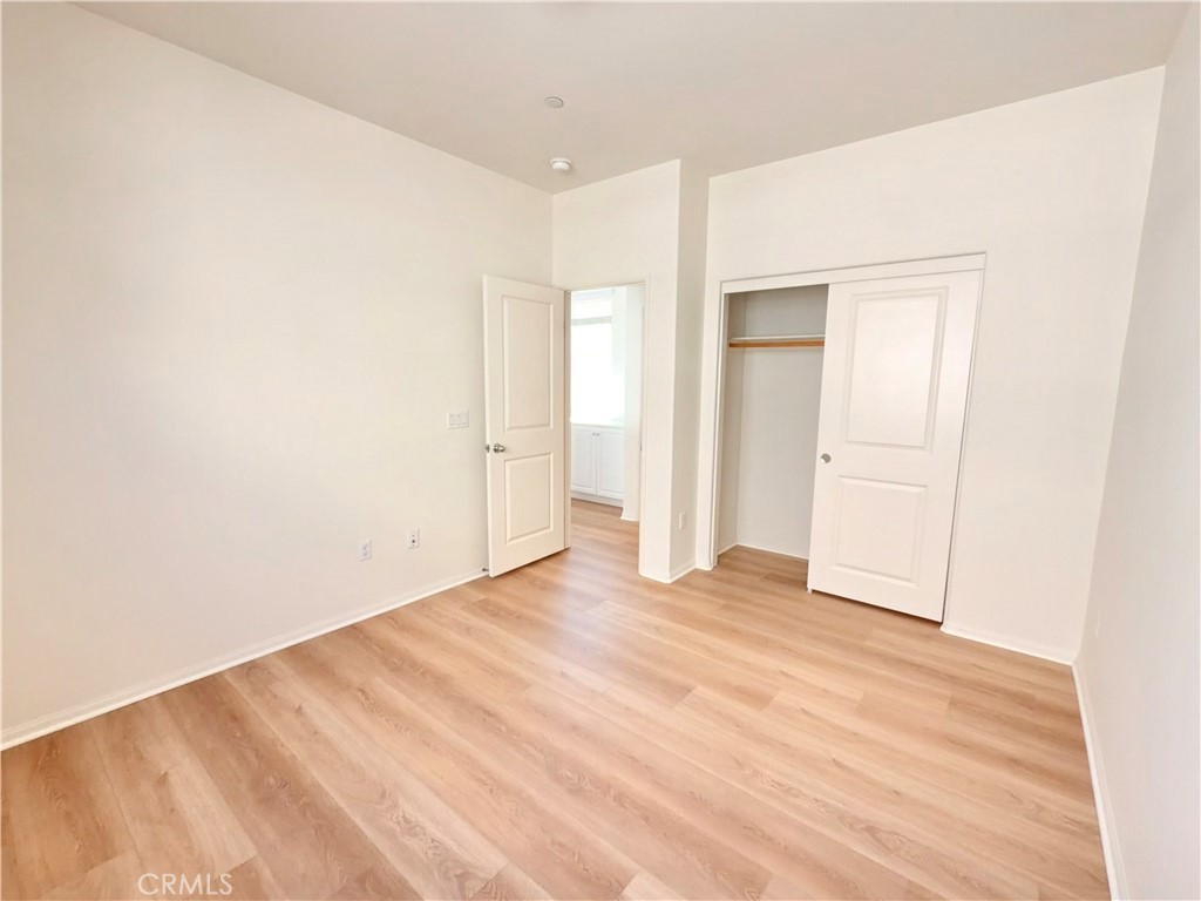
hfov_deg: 102.1
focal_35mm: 14
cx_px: 600
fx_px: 486
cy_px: 450
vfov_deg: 85.7
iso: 160
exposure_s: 1/120
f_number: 2.2
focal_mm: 2.22
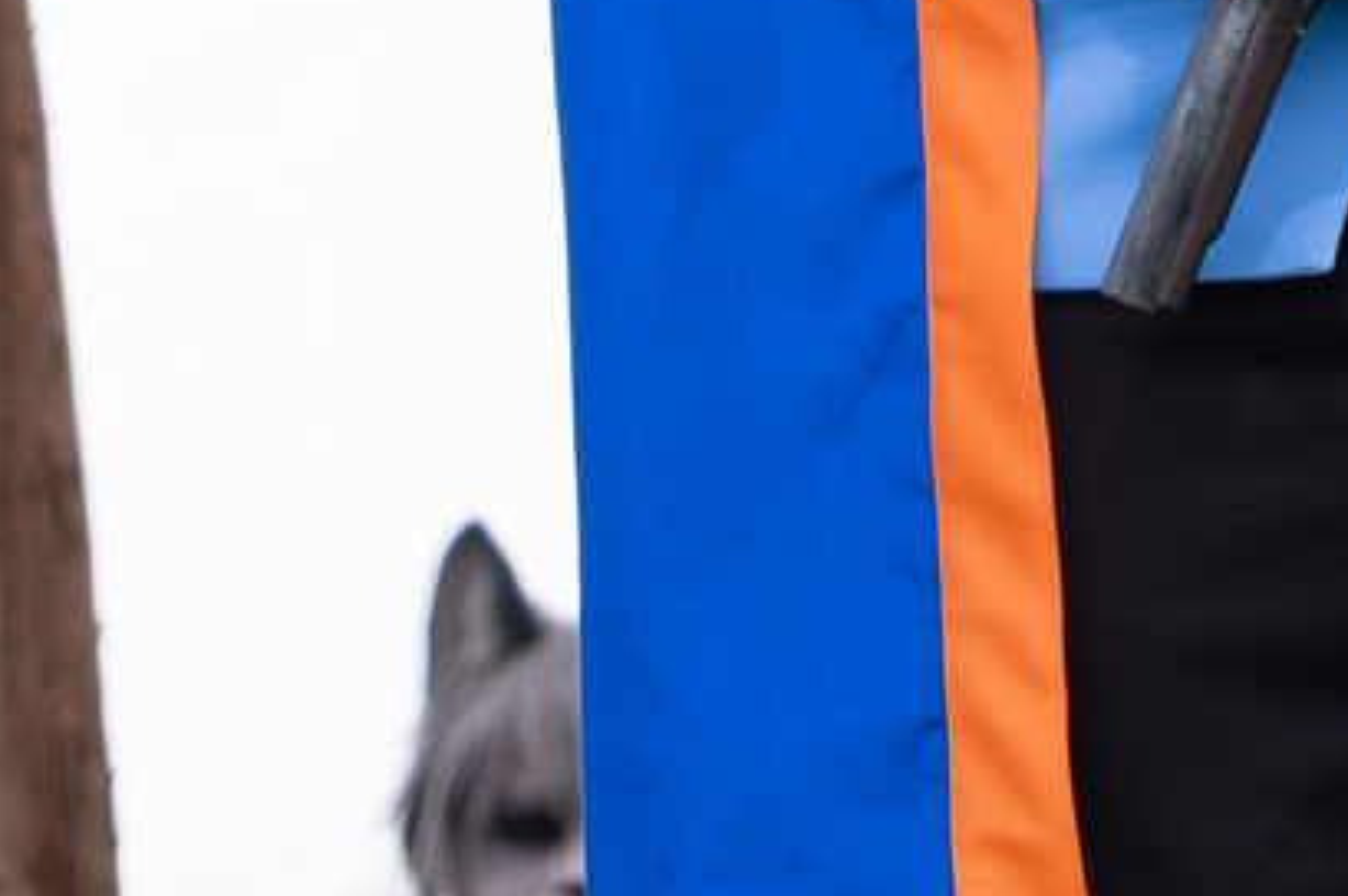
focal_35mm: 520
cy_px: -822
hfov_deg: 4.0
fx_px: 19455
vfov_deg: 2.6
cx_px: 966
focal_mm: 55
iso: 160
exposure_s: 1/1000
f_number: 2.8
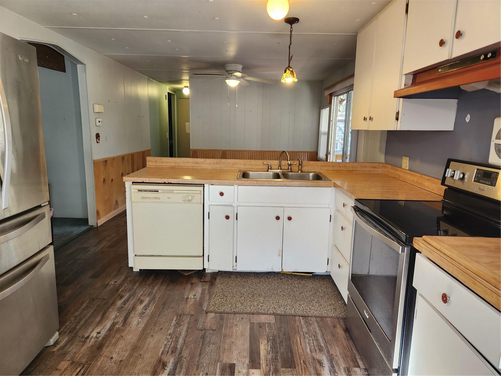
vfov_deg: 58.9
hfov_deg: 73.9
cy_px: 188
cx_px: 250
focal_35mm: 23
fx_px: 333
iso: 125
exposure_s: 1/120
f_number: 1.8
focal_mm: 5.4
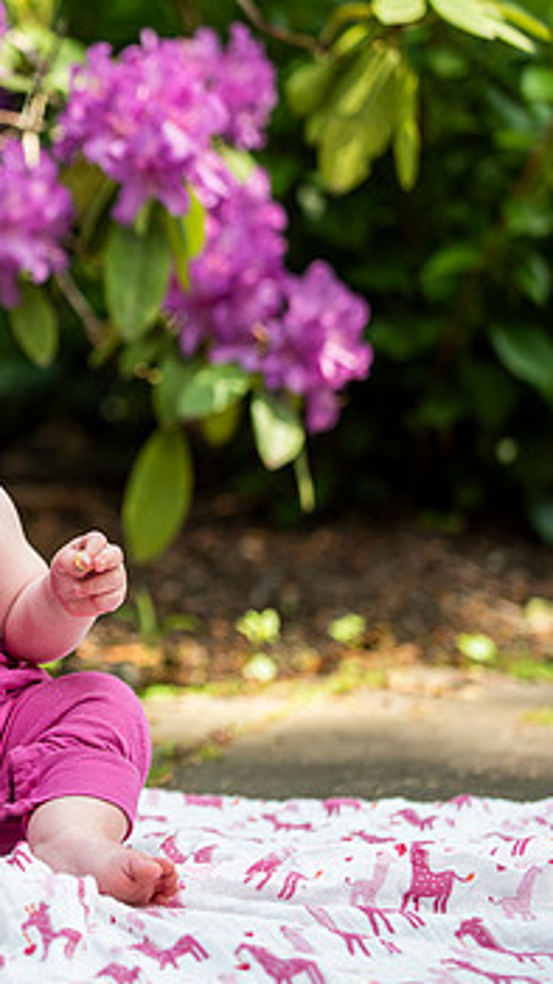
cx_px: -60
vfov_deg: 12.7
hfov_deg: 7.1
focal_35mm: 170
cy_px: 435
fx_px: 4439
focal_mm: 95
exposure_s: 1/1000
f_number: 2.8
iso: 400
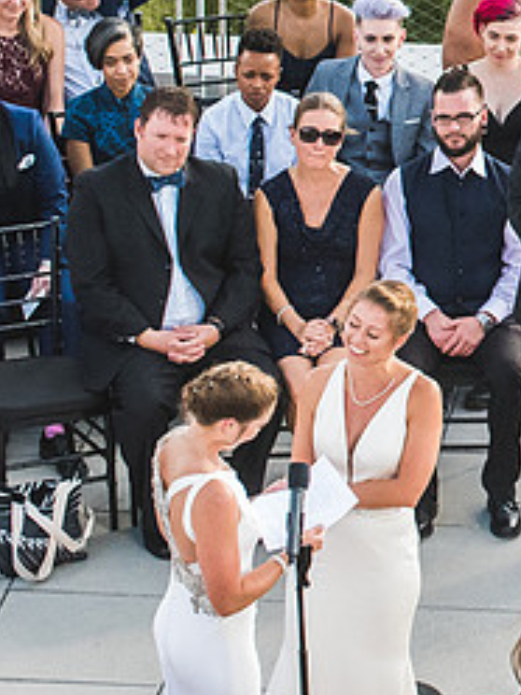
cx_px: 916
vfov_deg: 9.3
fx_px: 4254
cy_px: 94
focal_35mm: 212
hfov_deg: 6.8
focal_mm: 50
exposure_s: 1/2000
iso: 4000
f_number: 5.6
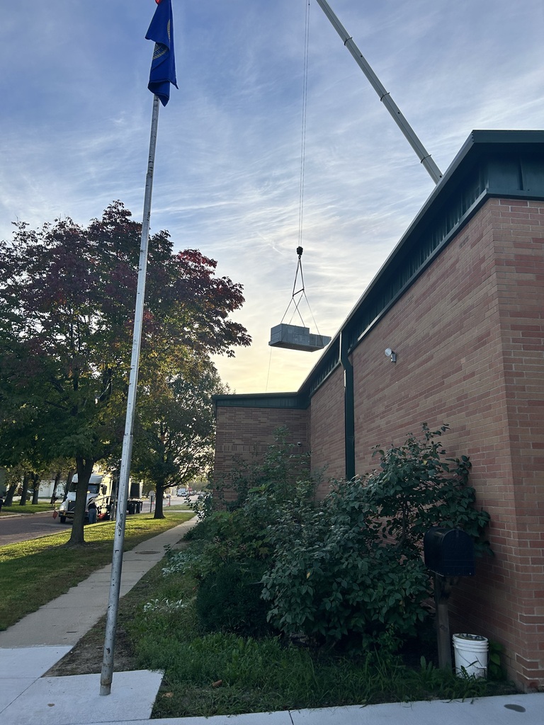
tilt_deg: +14.1
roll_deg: -2.4
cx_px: 272
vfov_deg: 67.3
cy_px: 362
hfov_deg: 53.1
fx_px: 545
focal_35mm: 26
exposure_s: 1/1779
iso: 50
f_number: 1.5
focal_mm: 5.7
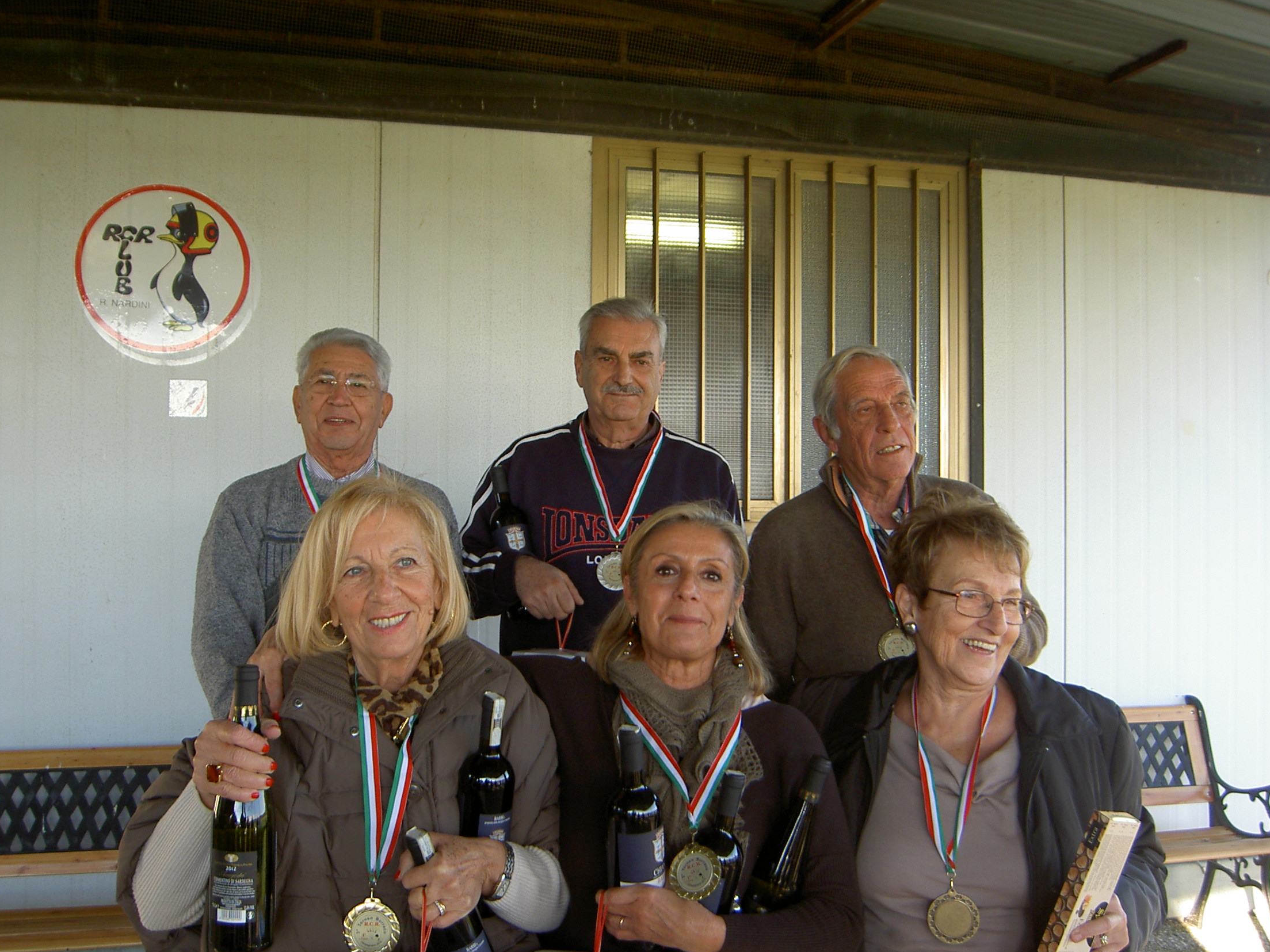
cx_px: 640
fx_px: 1284
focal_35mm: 35
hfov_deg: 52.6
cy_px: 469
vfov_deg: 40.7
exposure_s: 1/80
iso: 50
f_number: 2.8
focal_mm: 5.6
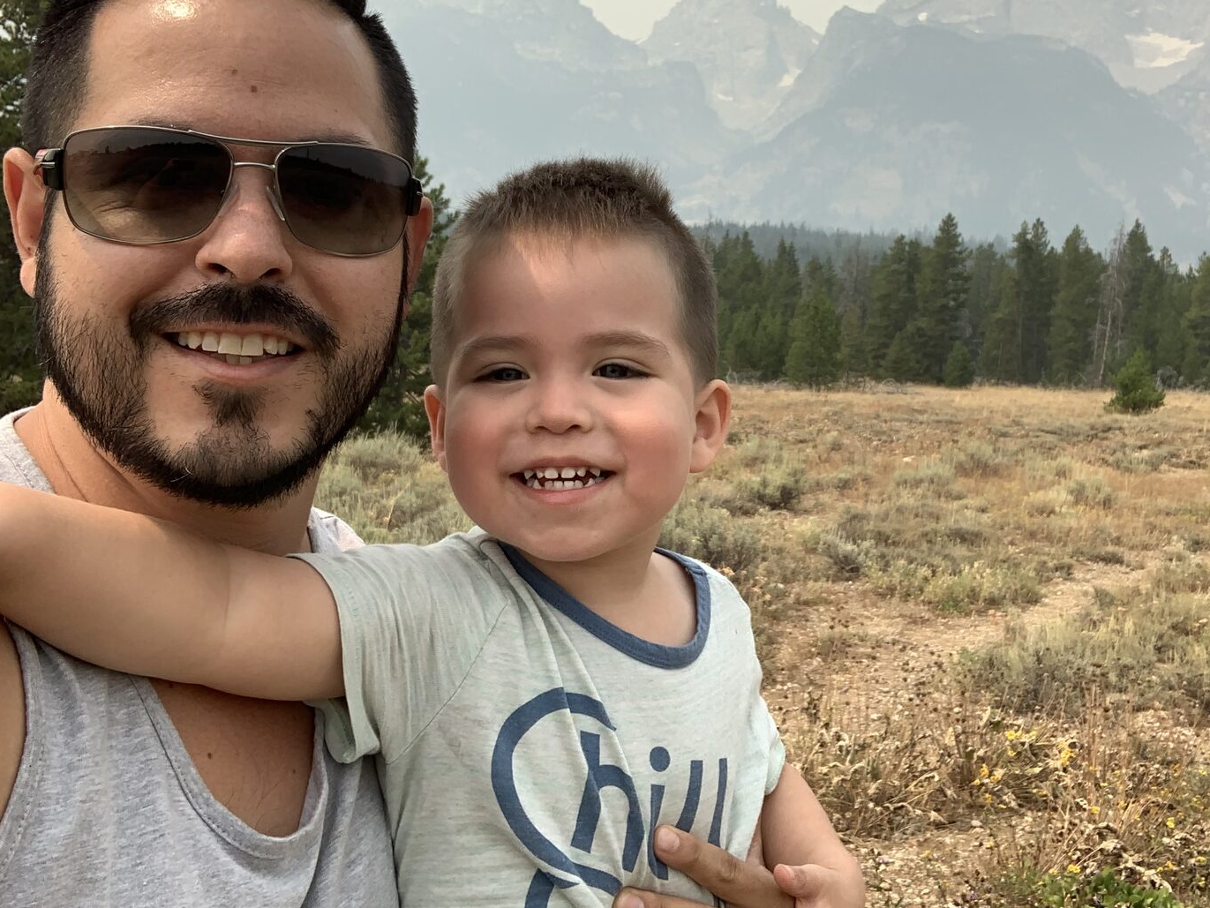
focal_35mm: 42
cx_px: 684
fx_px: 1468
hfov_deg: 44.7
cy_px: 373
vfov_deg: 34.3
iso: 16
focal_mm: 2.87
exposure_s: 1/548
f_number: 2.2
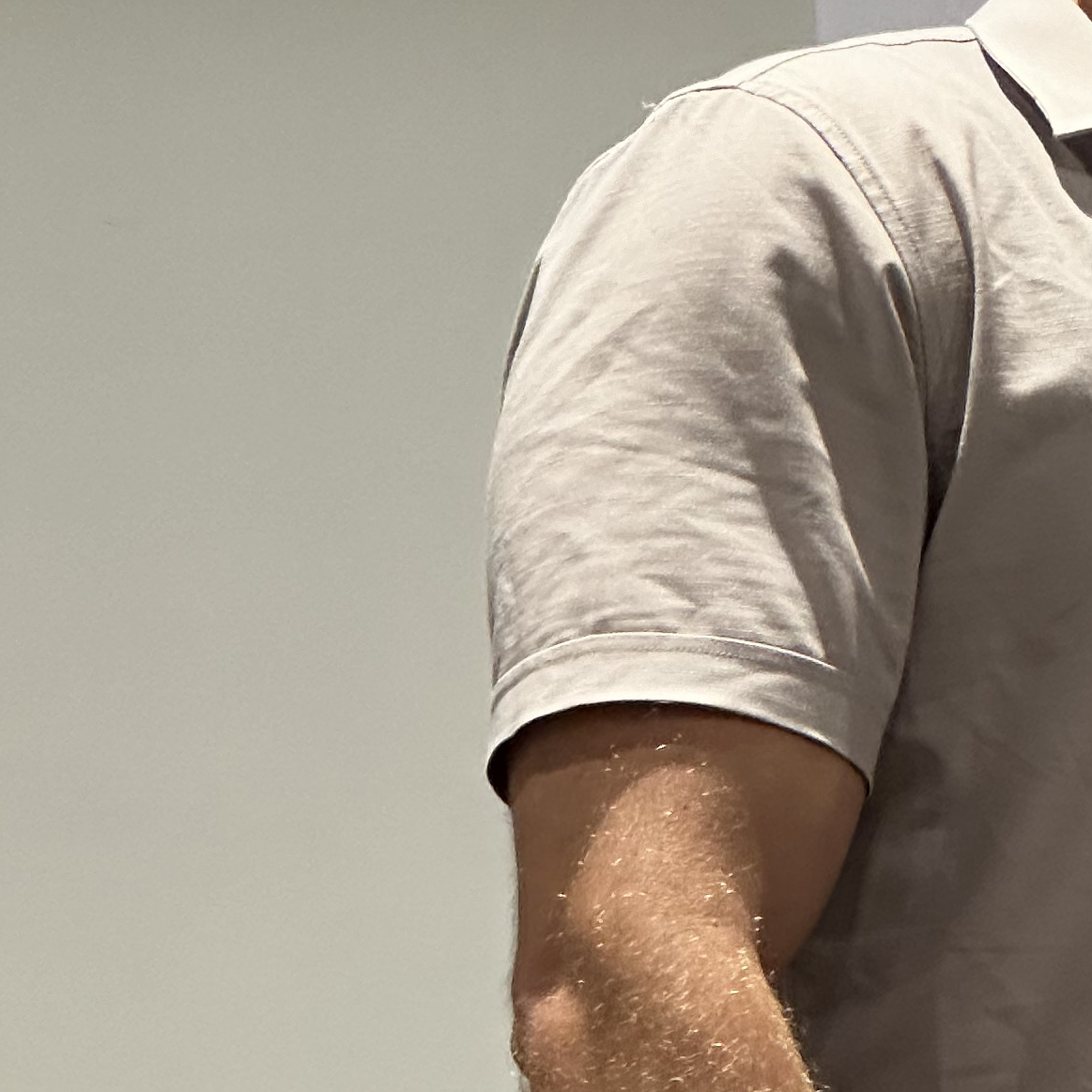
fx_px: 8423
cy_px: 437
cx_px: 1380
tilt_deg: +13.5
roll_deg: +0.5
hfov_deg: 7.3
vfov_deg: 7.4
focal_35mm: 236
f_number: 2.8
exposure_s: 1/50
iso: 200
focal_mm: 9
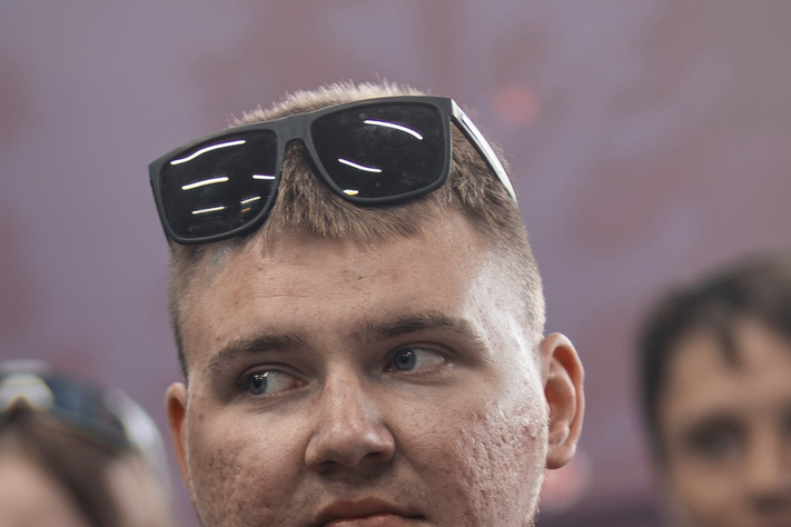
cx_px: 348
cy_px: 775
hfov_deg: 6.7
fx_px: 6723
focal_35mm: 306
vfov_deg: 4.5
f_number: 1.8
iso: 250
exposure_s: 1/125
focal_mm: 85
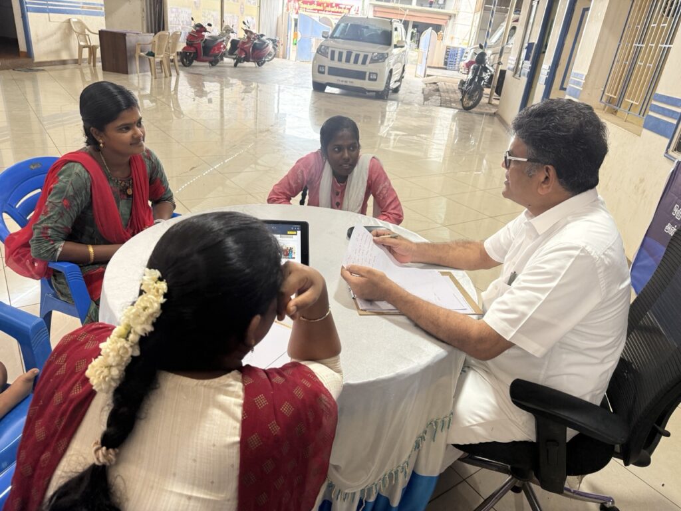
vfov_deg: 56.8
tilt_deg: -24.3
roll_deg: -7.1
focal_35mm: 24
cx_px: 340
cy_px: 256
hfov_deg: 71.6
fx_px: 472
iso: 160
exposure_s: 1/50
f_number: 1.78
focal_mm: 6.76
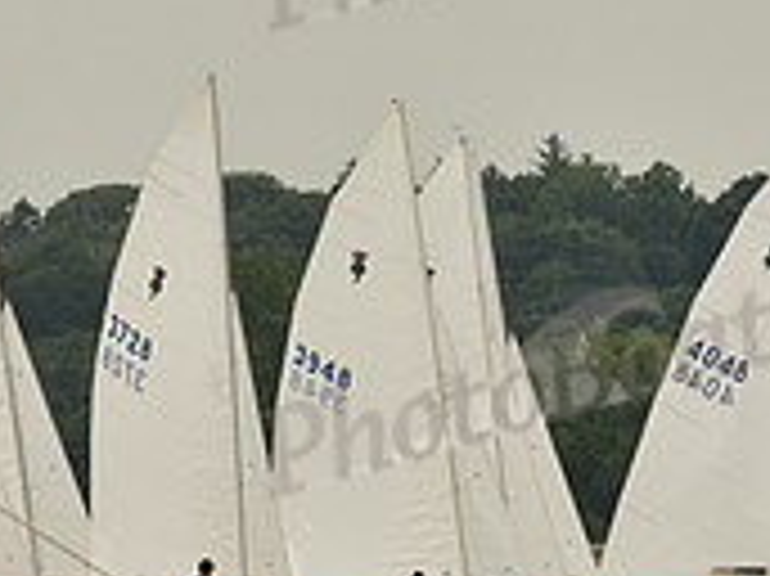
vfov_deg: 1.9
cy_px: 209
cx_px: 32
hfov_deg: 2.5
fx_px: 17405
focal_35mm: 783
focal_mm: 240
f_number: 7.1
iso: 320
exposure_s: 1/1250
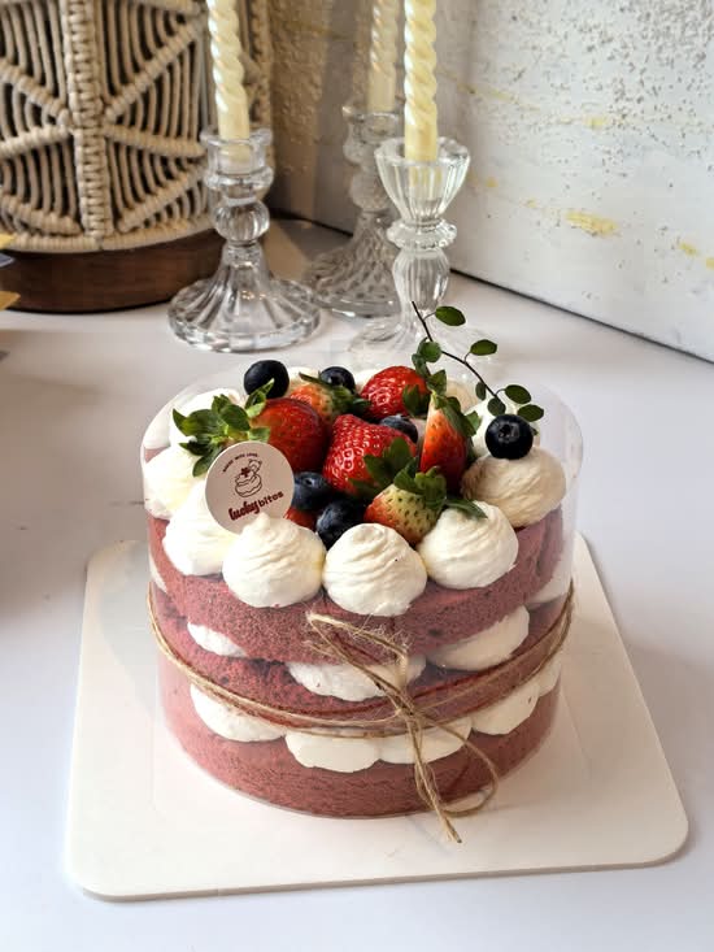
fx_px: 1677
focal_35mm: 61
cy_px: 476
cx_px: 357
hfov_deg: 24.0
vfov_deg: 31.7
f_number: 2
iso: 80
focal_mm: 5.75
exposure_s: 1/120
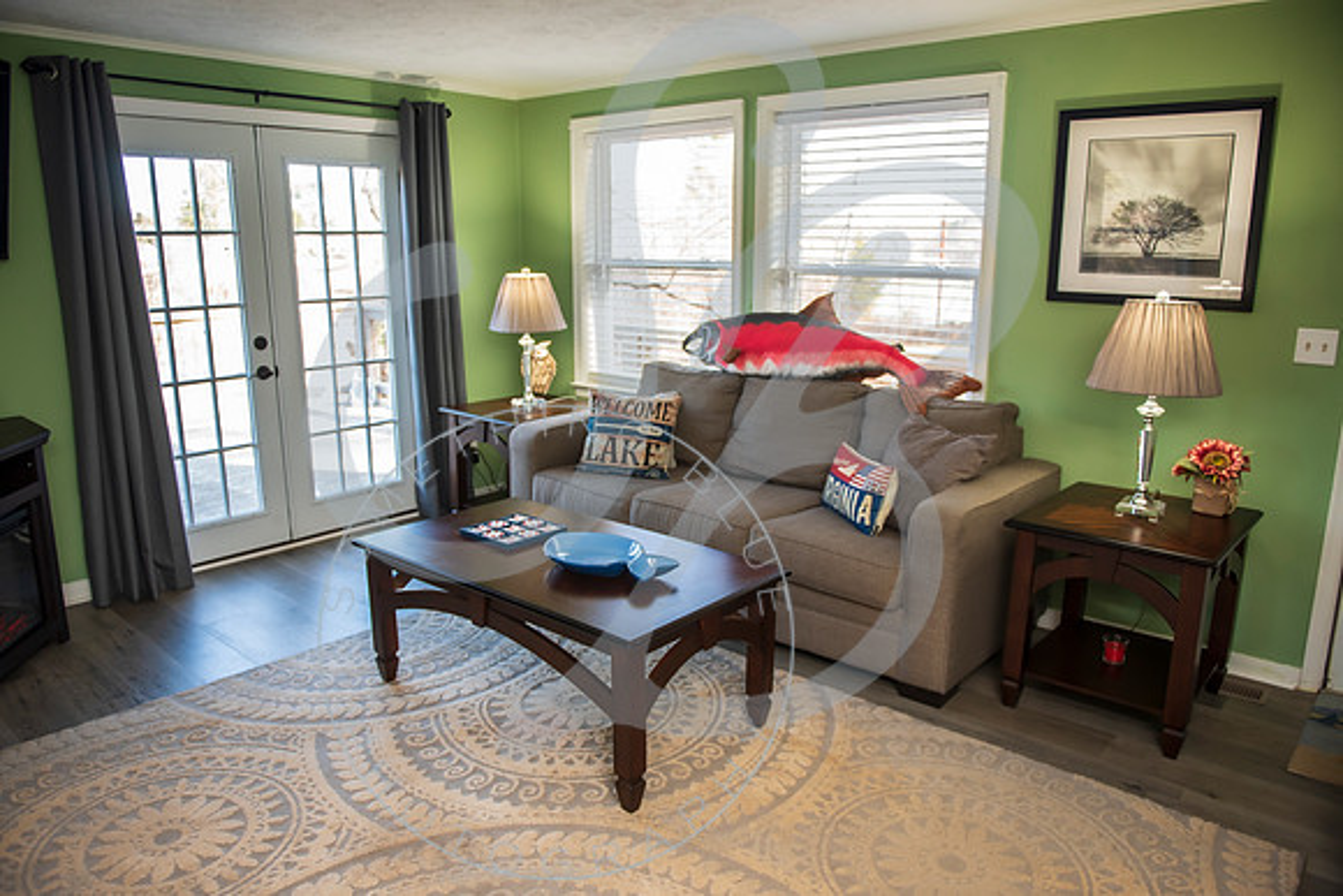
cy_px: 448
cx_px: 660
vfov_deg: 51.8
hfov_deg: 72.1
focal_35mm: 25
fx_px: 922
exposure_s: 1/200
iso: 400
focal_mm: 24
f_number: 2.8
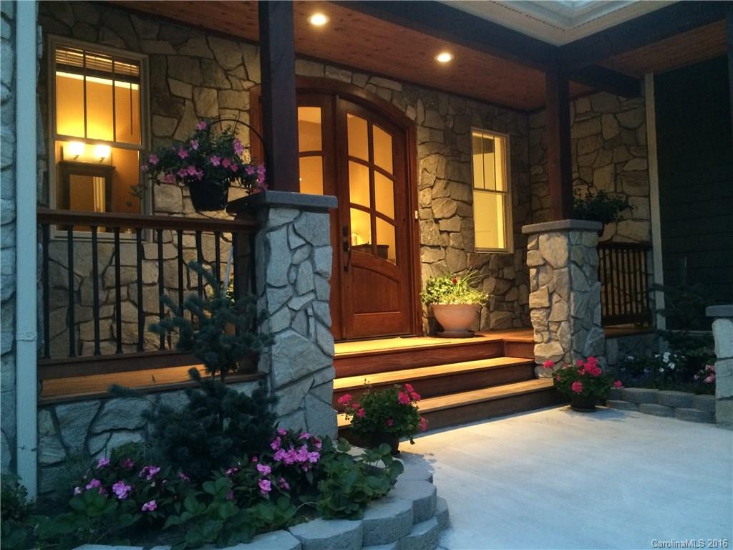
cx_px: 366
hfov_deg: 60.0
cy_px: 275
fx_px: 635
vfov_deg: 46.8
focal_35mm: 30
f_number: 2.2
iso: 320
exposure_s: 1/15
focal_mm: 4.12
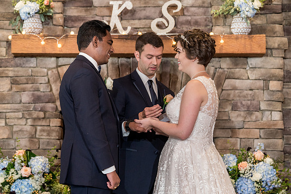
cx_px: 138
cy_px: 94
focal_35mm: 135
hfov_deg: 15.2
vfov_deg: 10.2
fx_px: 1093
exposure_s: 1/100
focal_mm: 126
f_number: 4
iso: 2000
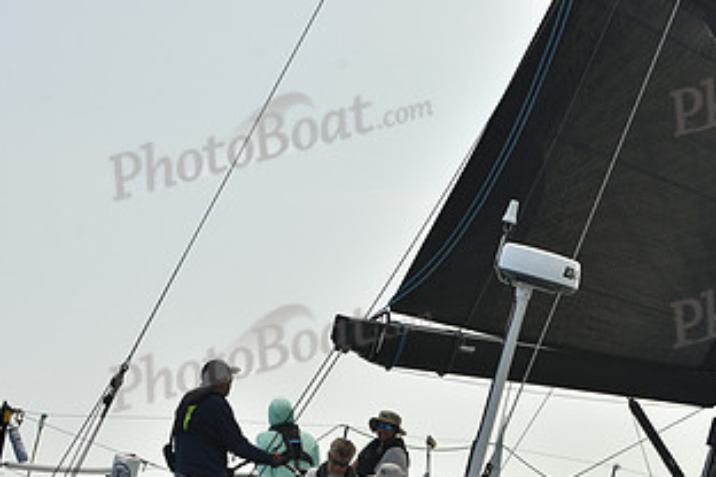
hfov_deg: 15.7
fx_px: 2585
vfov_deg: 10.5
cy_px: 439
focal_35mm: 130
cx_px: 553
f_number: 8
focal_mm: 70
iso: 250
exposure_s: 1/800
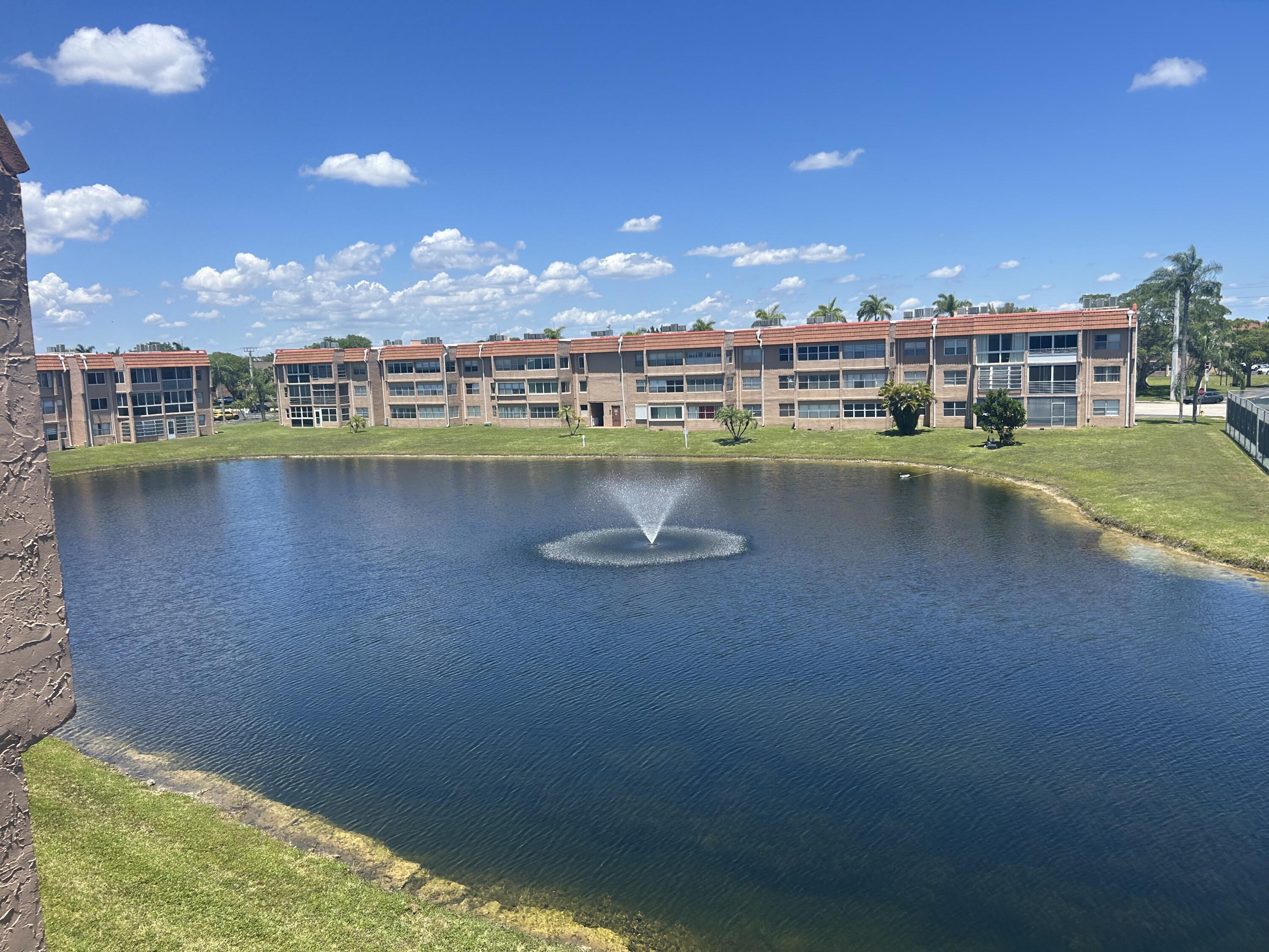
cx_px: 634
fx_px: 953
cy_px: 476
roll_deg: +4.3
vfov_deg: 53.1
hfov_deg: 67.3
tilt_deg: -8.4
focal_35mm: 26
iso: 50
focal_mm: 5.7
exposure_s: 1/3968
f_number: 1.5
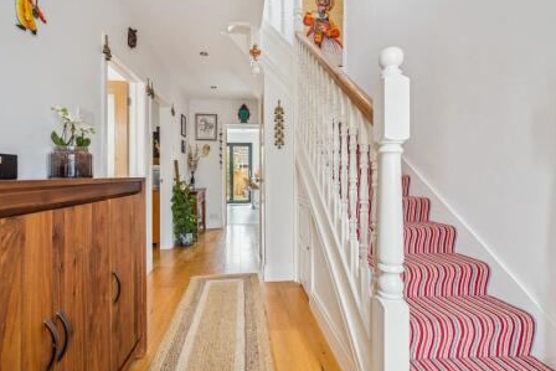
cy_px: 182
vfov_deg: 70.5
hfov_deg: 93.2
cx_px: 267
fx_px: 263
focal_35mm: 17
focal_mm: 16
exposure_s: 1/5
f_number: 5.6
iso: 320
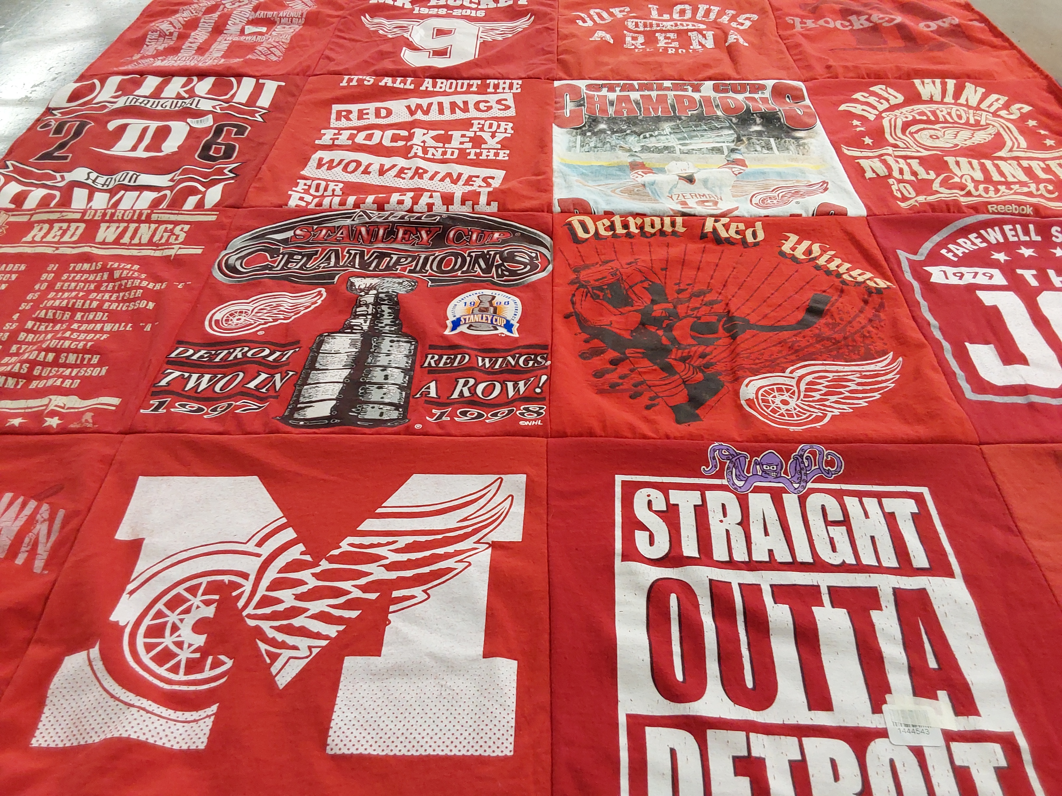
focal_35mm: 28
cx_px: 531
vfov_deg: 49.7
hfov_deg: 63.4
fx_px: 859
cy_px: 398
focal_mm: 2.91
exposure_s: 1/50
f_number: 1.9
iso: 125
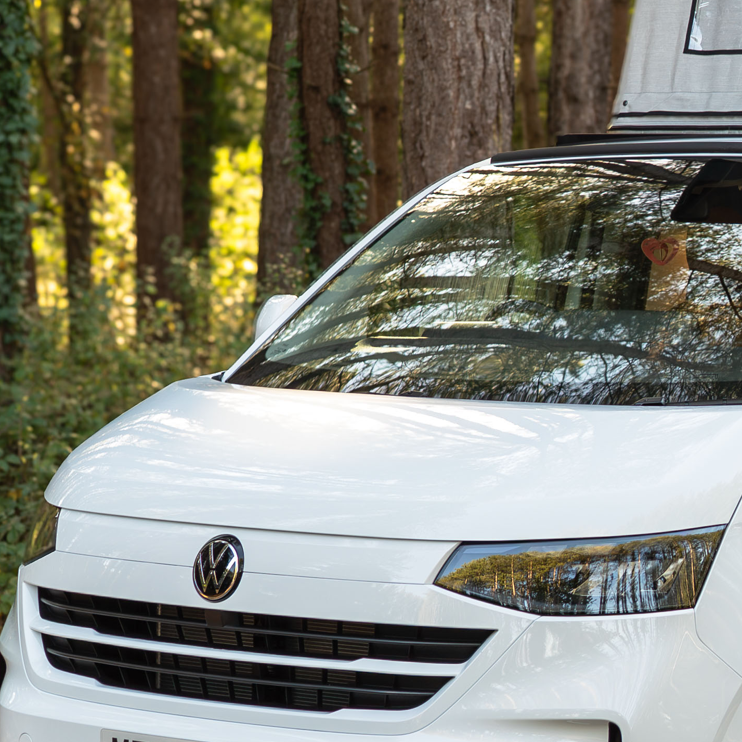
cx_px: 804
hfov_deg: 12.4
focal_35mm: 139
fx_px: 3371
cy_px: 346
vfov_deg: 12.6
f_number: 4
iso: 125
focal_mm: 55
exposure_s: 1/160
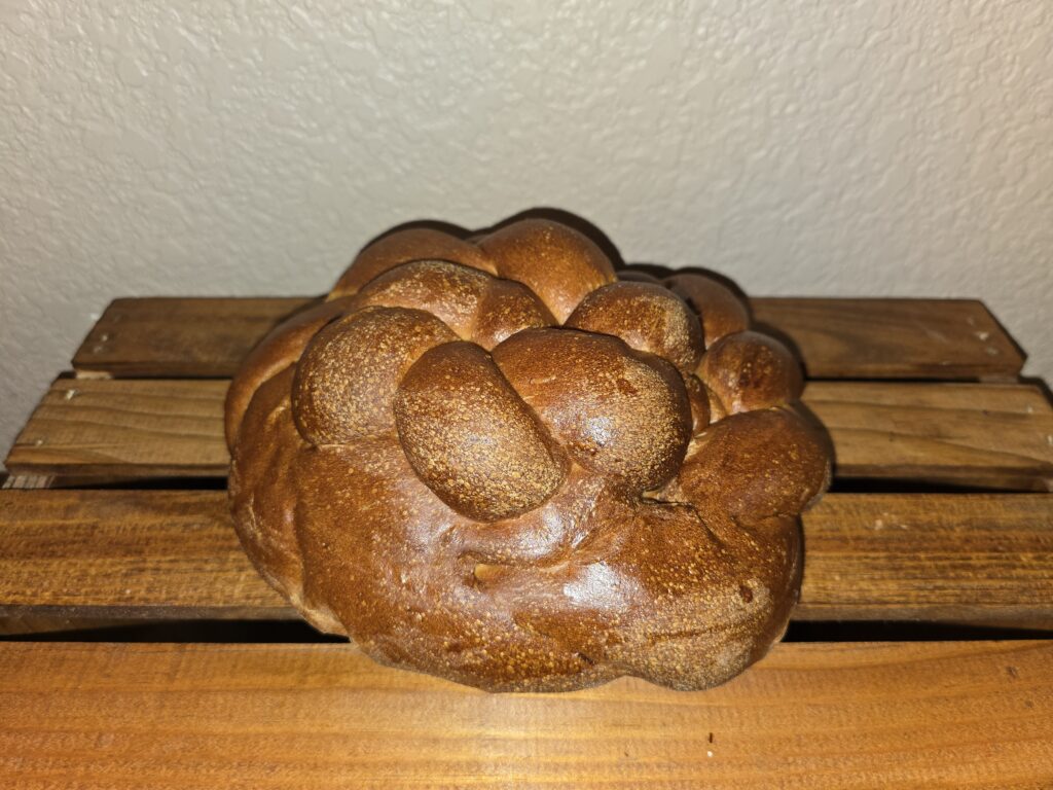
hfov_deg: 73.9
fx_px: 700
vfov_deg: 58.9
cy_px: 395
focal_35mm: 23
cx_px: 526
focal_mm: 6.3
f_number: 1.7
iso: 50
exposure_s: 1/60
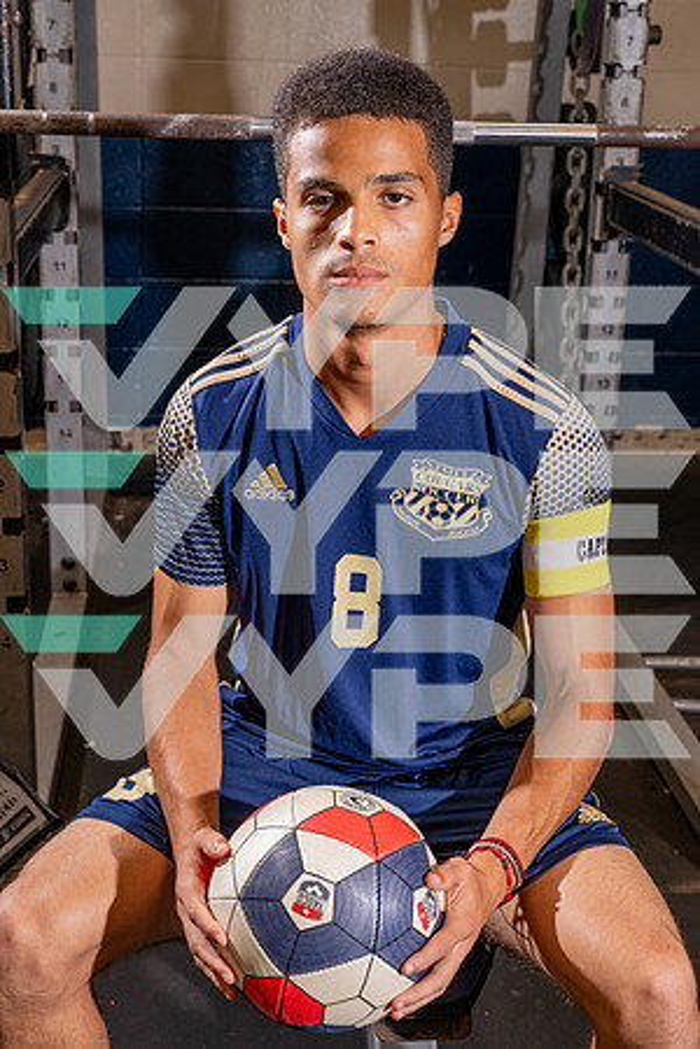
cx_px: 350
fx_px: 1546
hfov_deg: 25.5
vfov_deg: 37.5
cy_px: 524
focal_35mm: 53
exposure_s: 1/250
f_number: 8
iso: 1250
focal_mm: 53
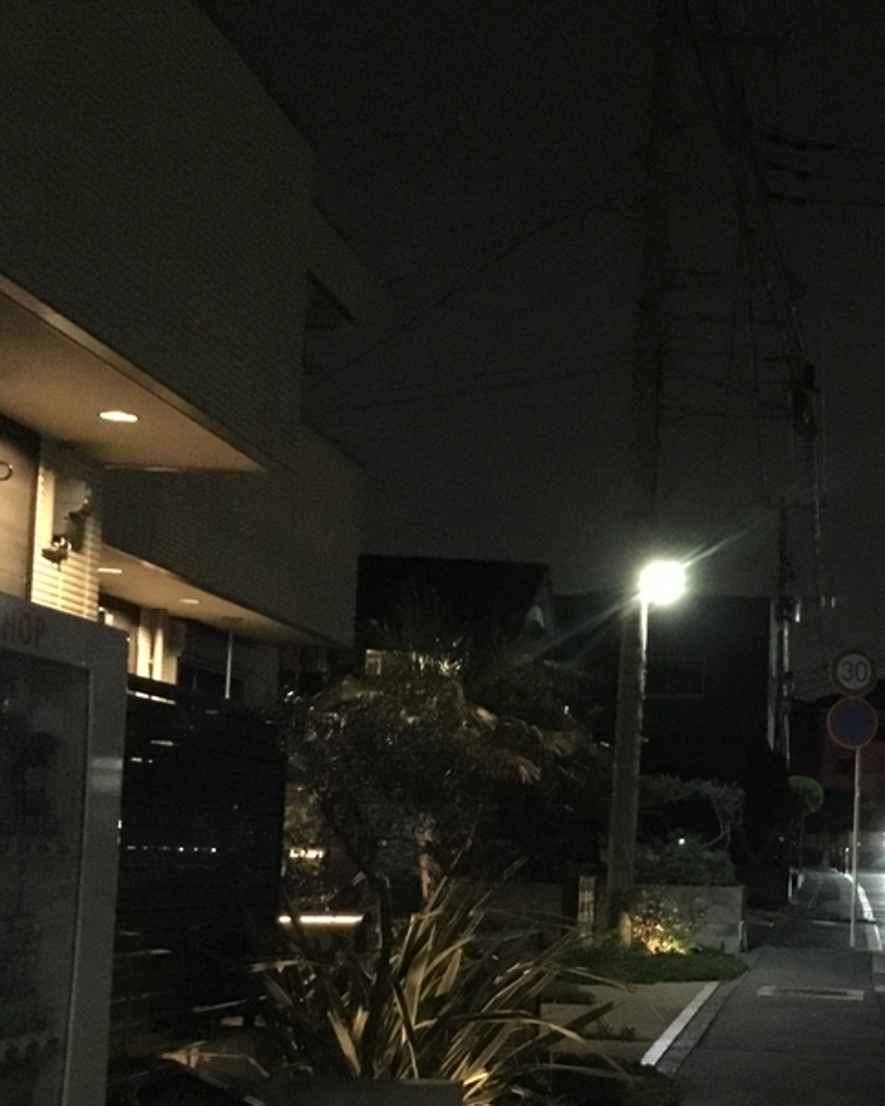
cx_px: 989
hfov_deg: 23.7
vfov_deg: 31.2
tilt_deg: +3.4
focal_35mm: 60
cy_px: 731
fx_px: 1964
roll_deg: -1.4
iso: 800
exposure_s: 1/15
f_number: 2.4
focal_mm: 3.3
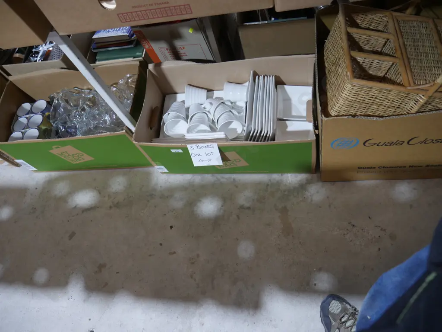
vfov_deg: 49.7
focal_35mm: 28
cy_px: 166
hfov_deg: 63.4
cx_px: 221
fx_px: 358
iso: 640
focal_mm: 14
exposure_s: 1/60
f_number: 3.5
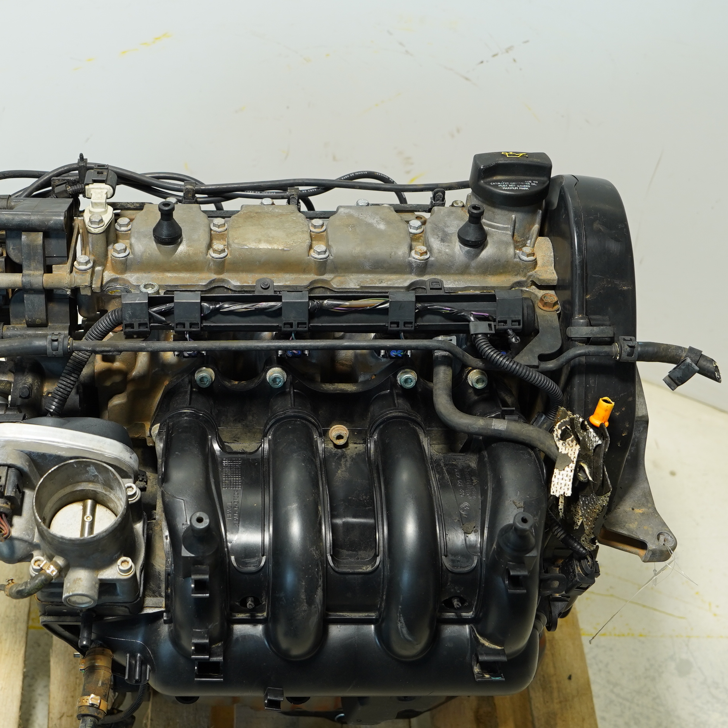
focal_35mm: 49
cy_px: 354
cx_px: 261
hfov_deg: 34.4
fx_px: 1166
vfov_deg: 34.7
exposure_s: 1/160
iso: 400
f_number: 4
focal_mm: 24
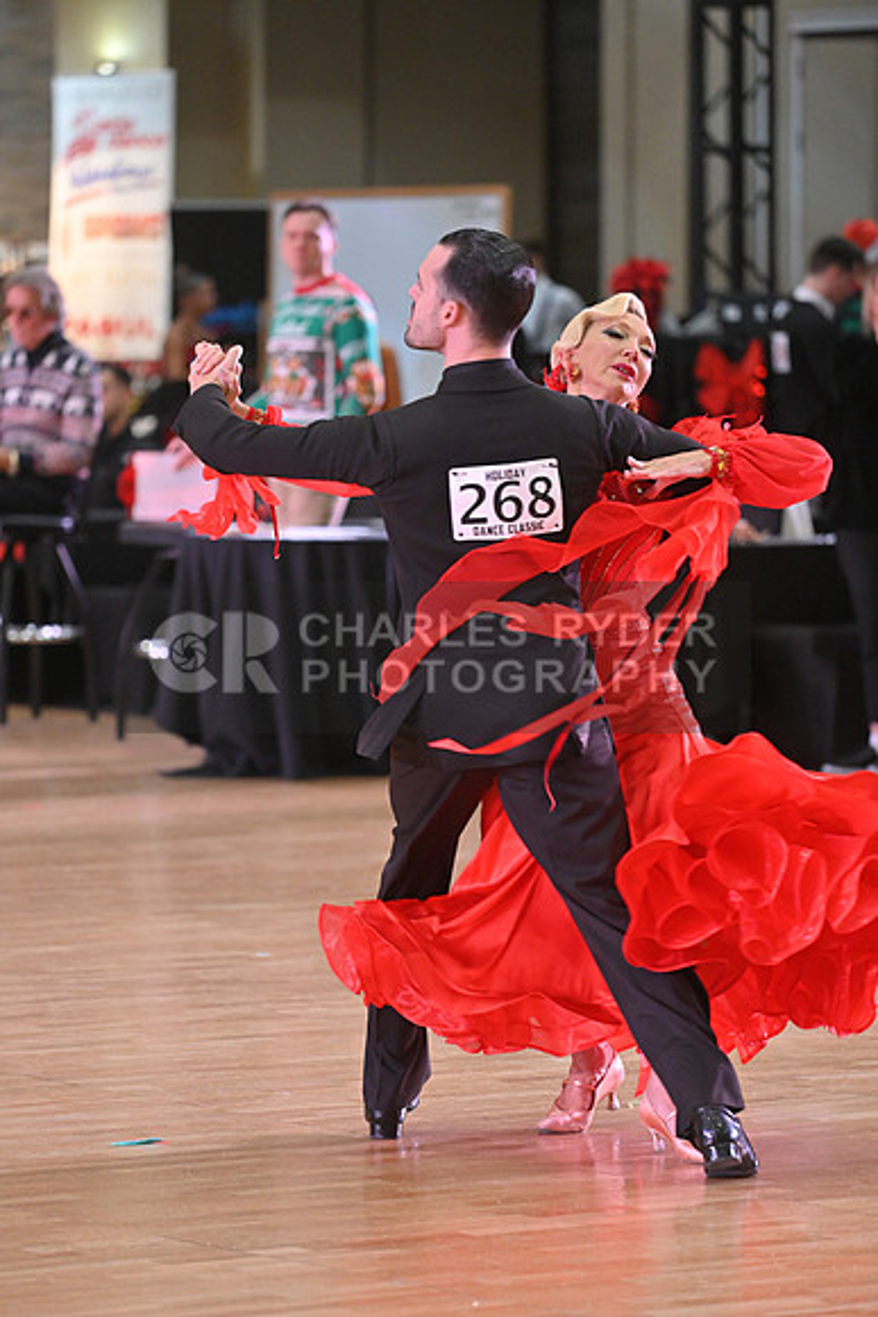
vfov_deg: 10.3
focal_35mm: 200
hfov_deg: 6.9
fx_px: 7312
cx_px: 439
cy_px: 658
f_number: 4.5
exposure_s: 1/400
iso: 3200
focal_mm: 200
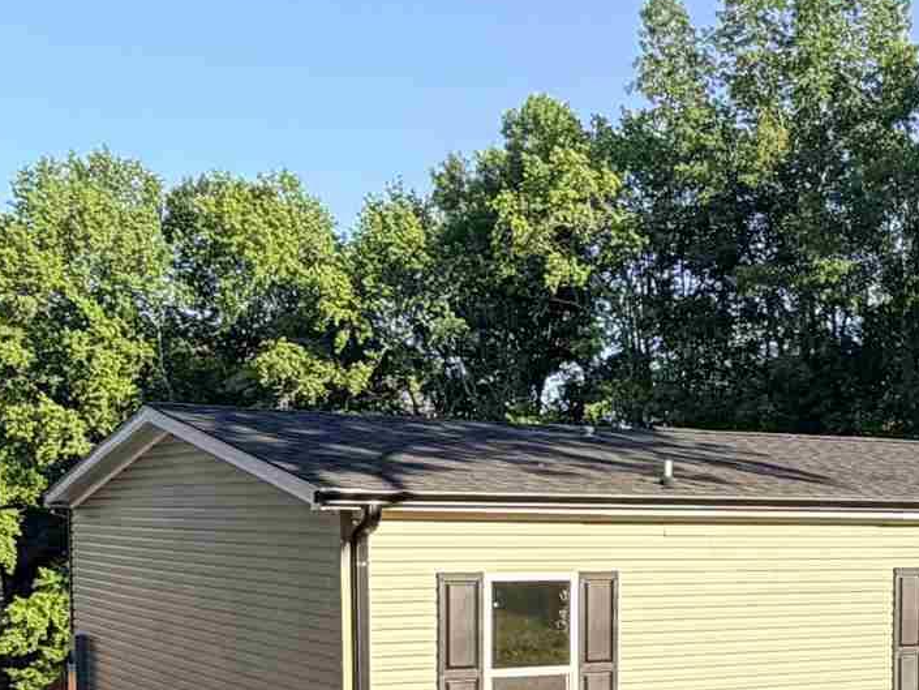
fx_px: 1620
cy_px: 609
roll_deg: -0.1
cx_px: 883
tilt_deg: -2.5
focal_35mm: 61
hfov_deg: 29.9
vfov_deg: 23.5
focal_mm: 2.22
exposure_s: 1/559
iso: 40
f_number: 2.2
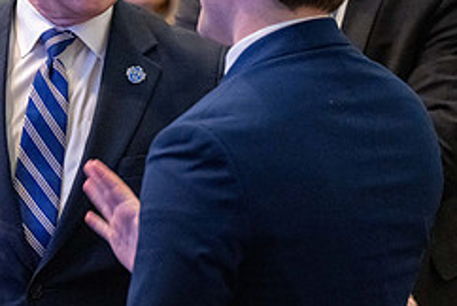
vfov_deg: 6.3
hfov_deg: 9.4
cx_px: 62
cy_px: 56
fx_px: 2771
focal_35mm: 218
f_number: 2.8
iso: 6400
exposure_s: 1/250
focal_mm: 91
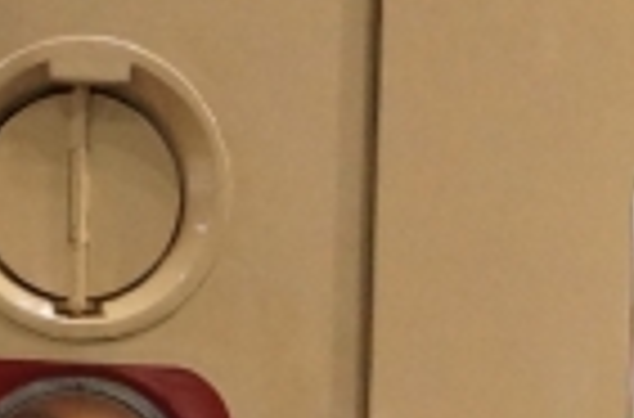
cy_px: 643
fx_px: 4679
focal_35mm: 267
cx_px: -504
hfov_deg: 7.5
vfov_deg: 5.1
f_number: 4
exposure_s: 1/160
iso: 3200
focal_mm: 25
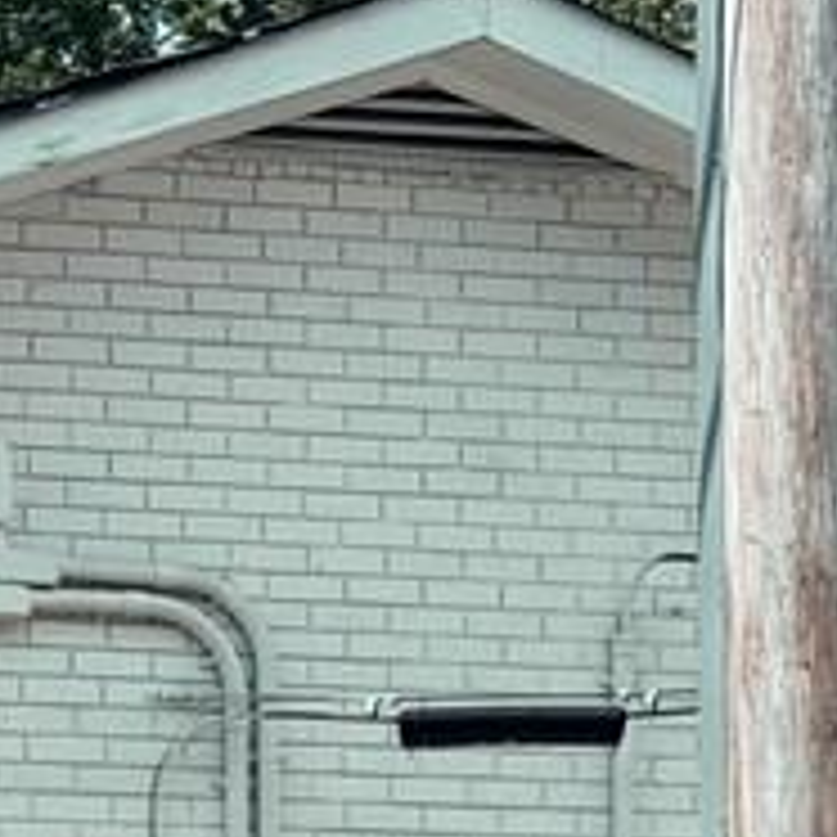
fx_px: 6401
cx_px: -162
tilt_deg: +0.8
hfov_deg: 7.4
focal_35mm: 234
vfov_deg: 7.3
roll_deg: +0.9
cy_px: 1408
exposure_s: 1/490
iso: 64
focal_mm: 6.76
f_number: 1.78
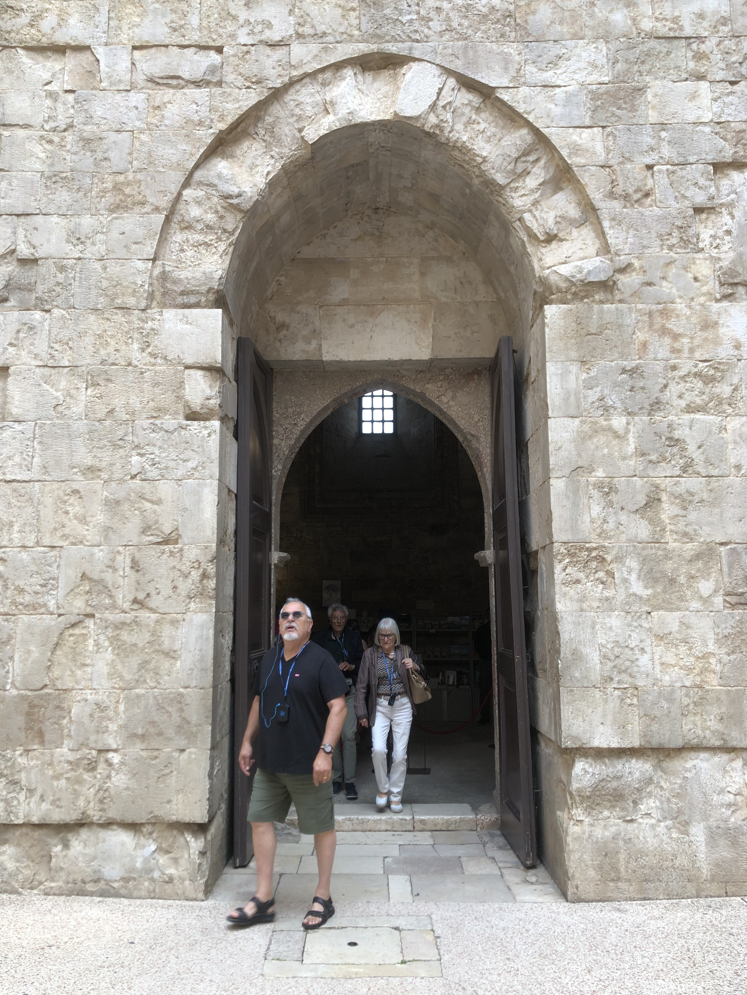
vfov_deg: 61.7
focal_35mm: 29
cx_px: 370
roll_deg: +0.9
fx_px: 834
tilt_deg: +9.3
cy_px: 489
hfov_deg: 48.2
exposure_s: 1/100
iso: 25
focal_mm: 4
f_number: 1.8
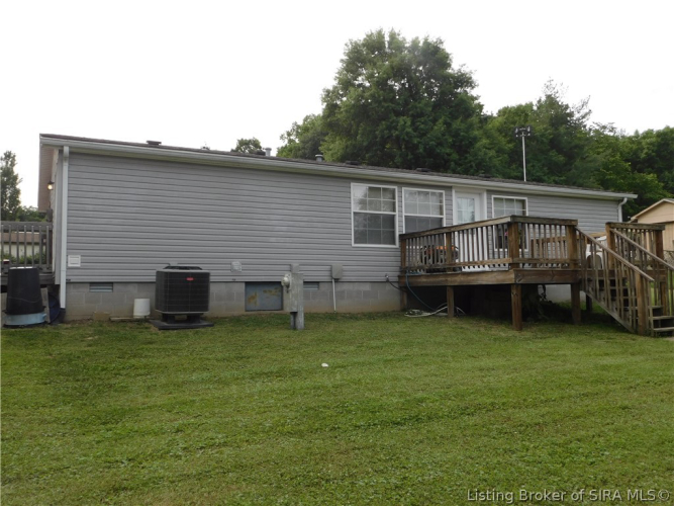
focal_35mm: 30
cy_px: 253
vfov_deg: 46.8
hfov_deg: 60.0
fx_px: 584
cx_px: 337
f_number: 3.2
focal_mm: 5.3
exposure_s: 1/640
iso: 125
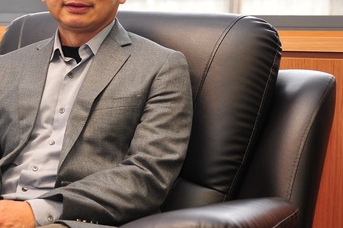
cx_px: -6
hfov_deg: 19.4
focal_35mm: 102
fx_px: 971
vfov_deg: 13.4
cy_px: 84
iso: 1250
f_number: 4
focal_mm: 50
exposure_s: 1/125
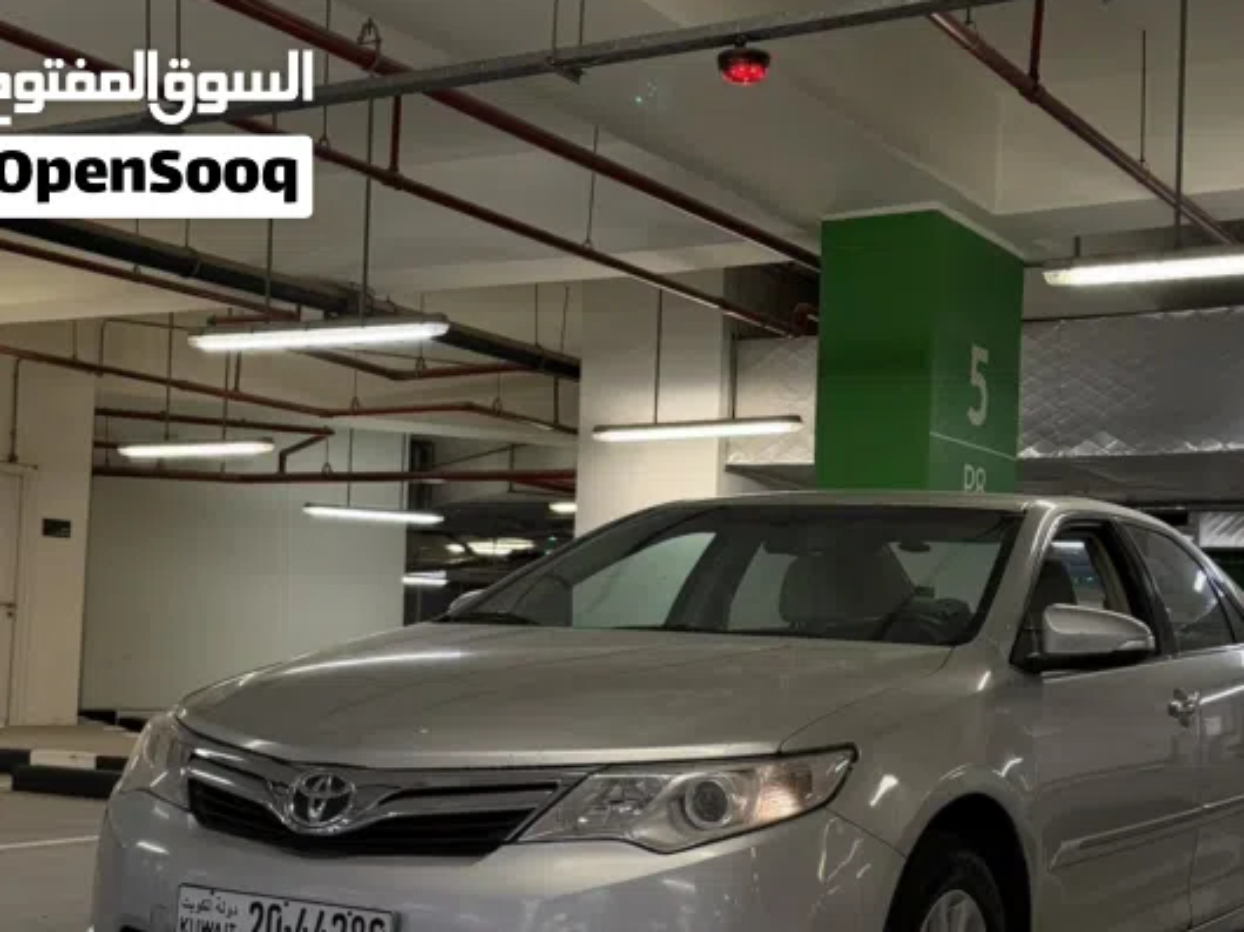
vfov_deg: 47.9
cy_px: 556
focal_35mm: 29
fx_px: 1042
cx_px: 667
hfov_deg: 61.6
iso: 250
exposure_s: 1/100
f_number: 1.78
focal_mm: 6.76
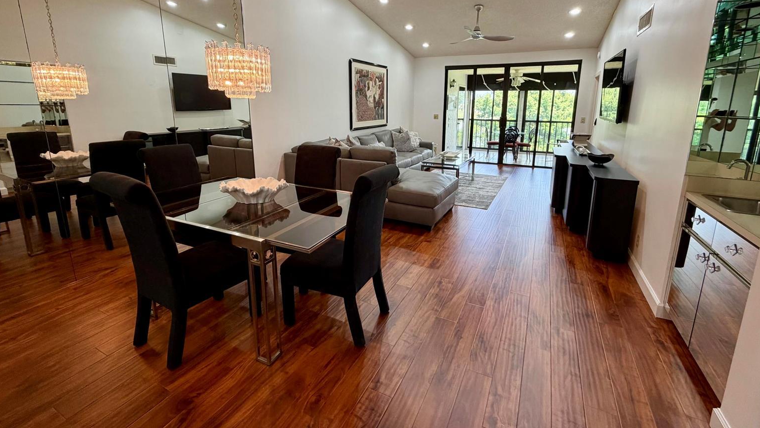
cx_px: 397
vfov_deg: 66.4
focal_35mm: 16
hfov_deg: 99.3
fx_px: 322
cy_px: 169
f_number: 2.2
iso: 200
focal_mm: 2.22
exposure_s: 1/60
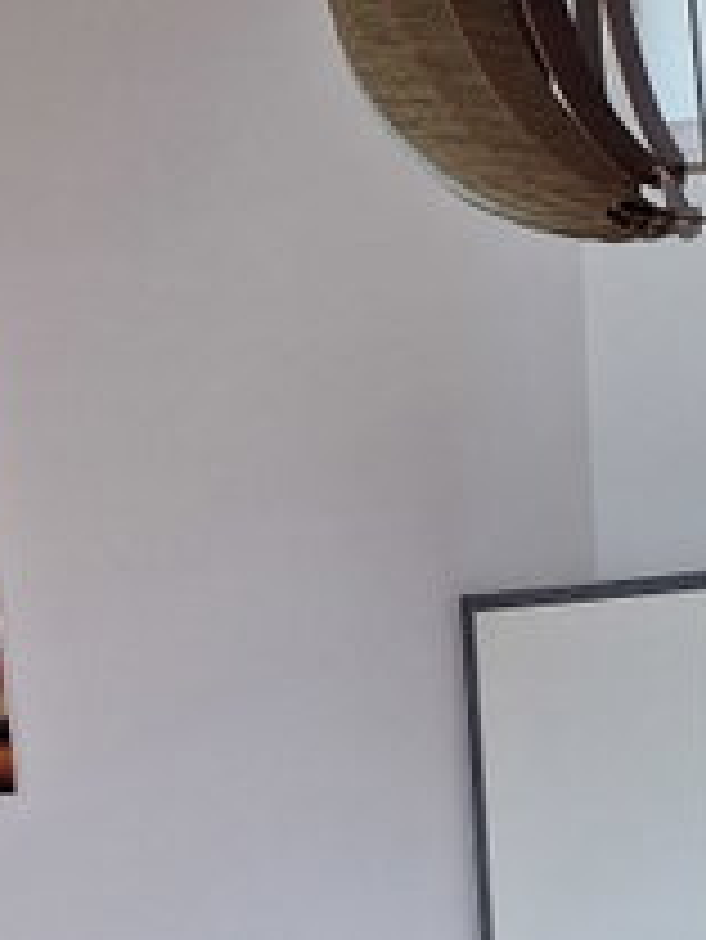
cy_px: 1399
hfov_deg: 16.6
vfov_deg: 19.5
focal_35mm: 88
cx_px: 589
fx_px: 2391
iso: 100
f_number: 1.8
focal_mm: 5.54
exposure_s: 1/50
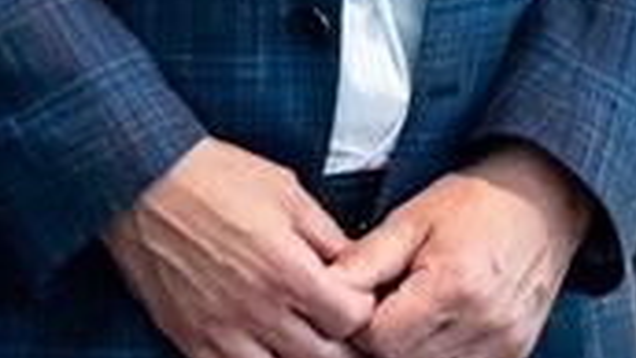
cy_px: -519
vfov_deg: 1.5
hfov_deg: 2.6
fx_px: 13787
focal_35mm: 817
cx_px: -340
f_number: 4
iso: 3200
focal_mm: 105
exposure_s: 1/125
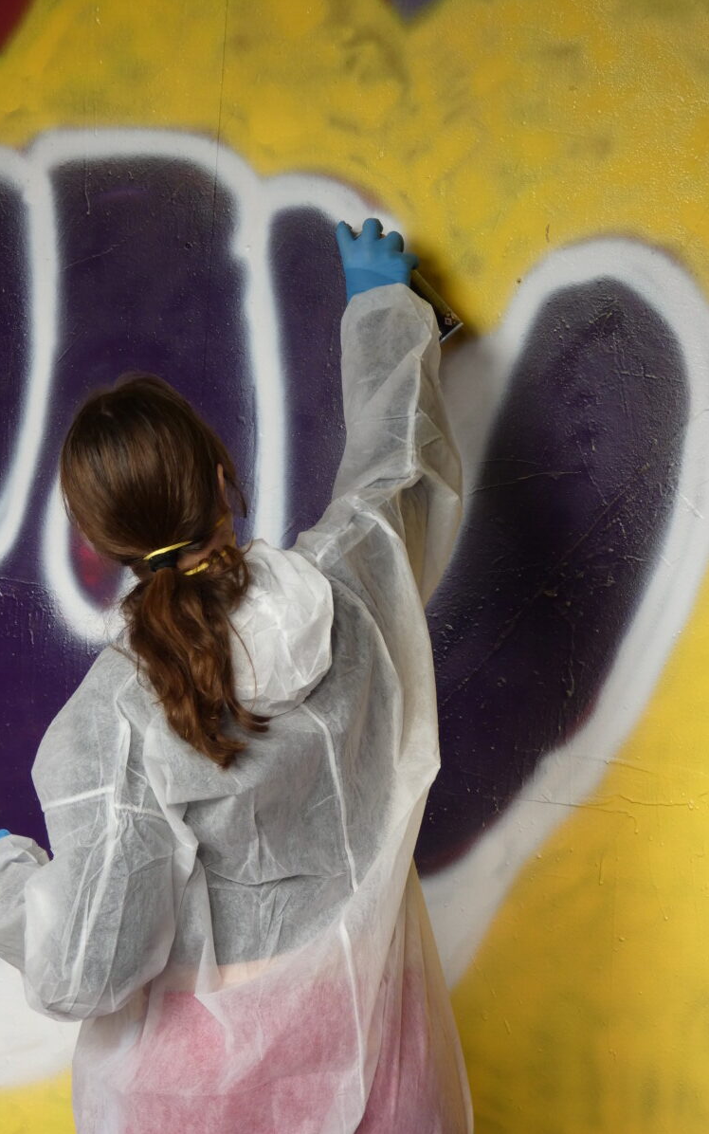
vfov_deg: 24.6
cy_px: 567
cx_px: 287
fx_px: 2596
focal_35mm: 84
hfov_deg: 15.5
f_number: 4.5
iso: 160
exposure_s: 1/80
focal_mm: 14.1
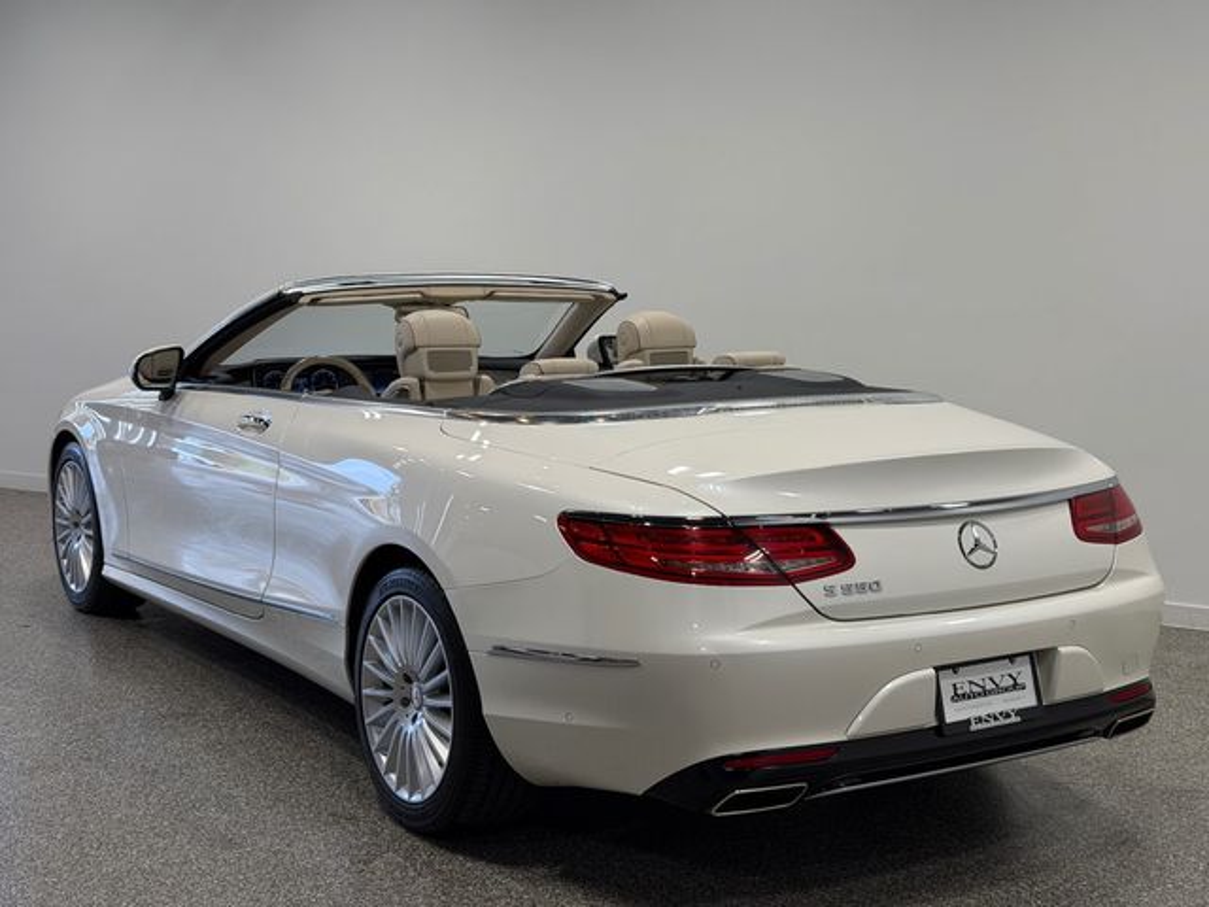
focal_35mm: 48
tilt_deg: -6.7
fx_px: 1676
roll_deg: -0.9
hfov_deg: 39.7
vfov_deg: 30.3
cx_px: 604
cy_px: 454
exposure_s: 1/553
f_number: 1.78
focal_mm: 6.76
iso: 64
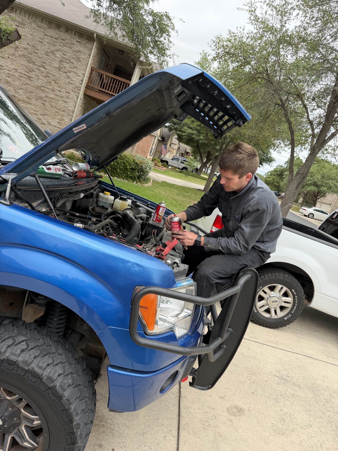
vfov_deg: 71.6
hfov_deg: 56.8
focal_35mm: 24
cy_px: 226
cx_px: 169
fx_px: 312
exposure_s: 1/1464
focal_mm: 6.76
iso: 100
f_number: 1.78
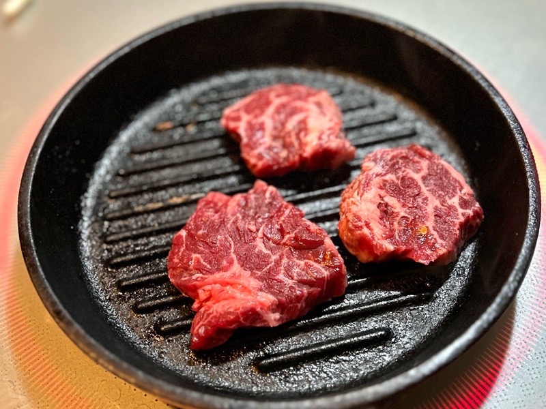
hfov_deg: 67.3
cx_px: 273
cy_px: 204
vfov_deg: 53.1
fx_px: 410
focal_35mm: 26
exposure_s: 1/40
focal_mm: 5.7
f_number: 1.5
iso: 400
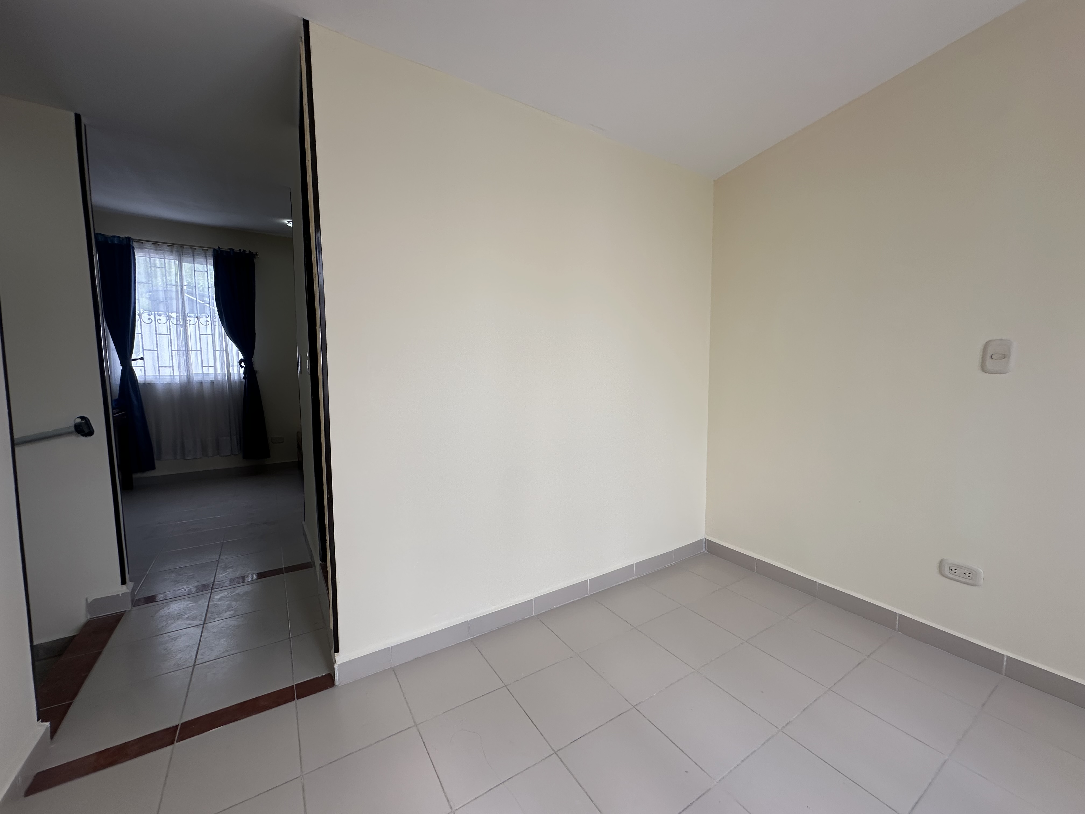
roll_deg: +1.1
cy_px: 407
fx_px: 439
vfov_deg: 85.7
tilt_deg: -3.6
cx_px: 542
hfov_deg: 102.1
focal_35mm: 14
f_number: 2.2
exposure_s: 1/127
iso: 40
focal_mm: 2.22
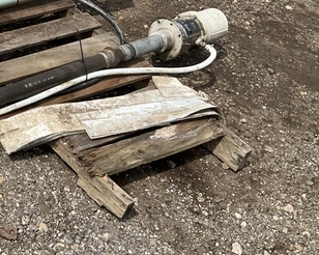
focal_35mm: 69
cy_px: 64
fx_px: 651
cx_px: -63
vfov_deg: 21.9
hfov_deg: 24.9
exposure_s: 1/1577
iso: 25
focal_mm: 3
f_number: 1.8
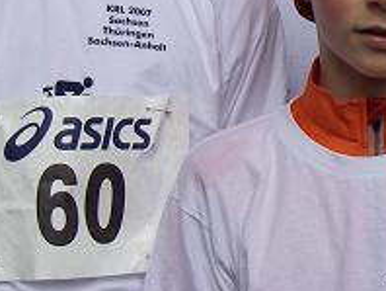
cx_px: 385
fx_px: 1317
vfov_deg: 12.4
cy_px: 1
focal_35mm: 118
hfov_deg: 16.3
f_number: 3.3
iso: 64
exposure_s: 1/100
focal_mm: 6.3
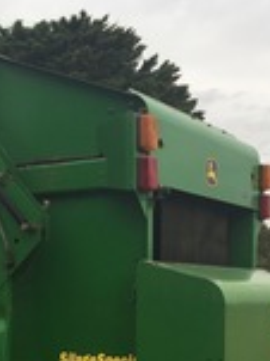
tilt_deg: -8.4
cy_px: 394
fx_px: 802
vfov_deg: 23.8
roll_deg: +1.6
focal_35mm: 77
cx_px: 84
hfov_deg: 19.0
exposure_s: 1/430
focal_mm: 4.15
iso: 32
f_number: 2.2
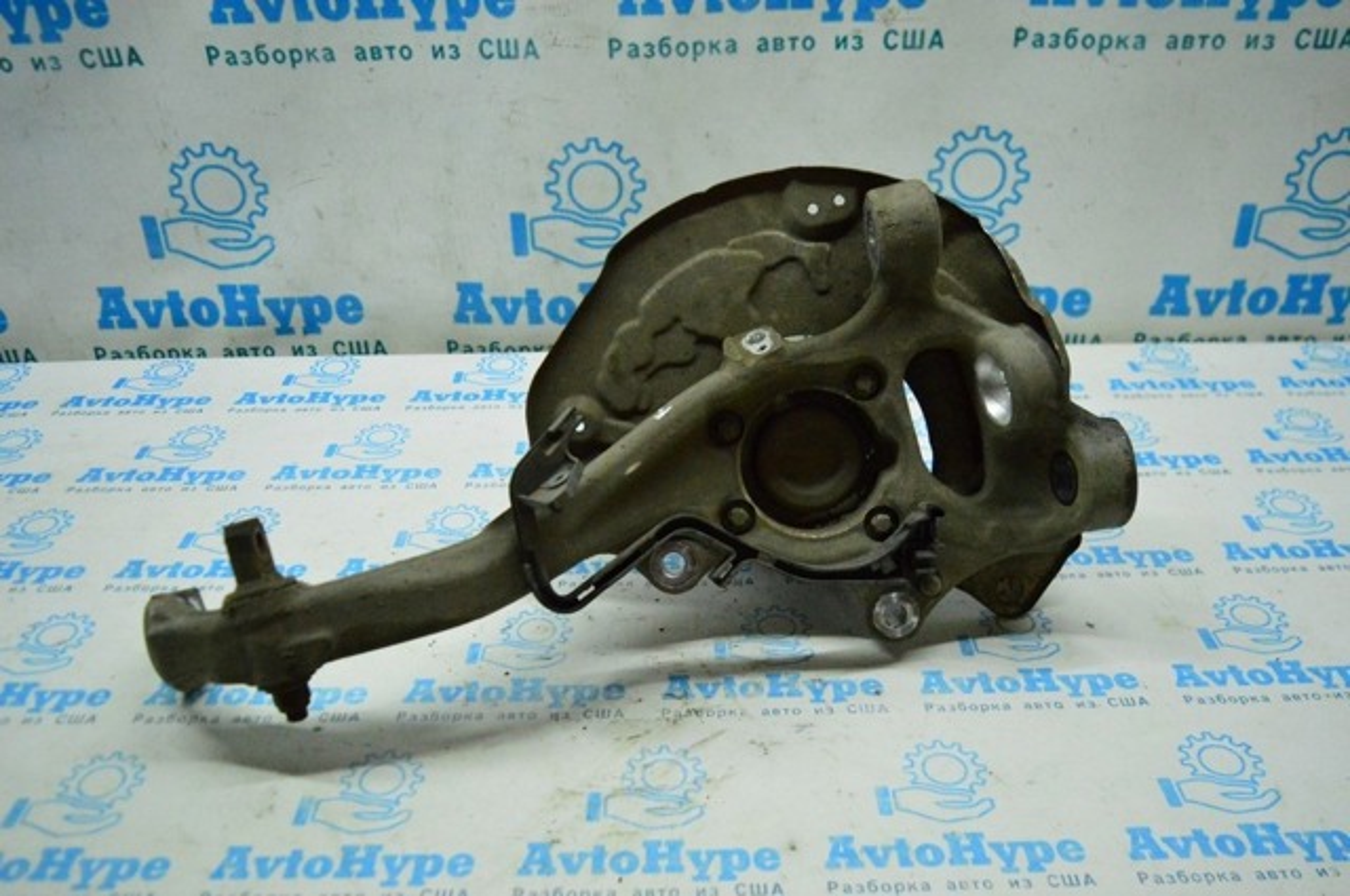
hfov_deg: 59.6
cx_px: 675
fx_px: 1180
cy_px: 448
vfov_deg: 41.6
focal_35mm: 32
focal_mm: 21
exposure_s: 1/1000
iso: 6400
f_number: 3.8
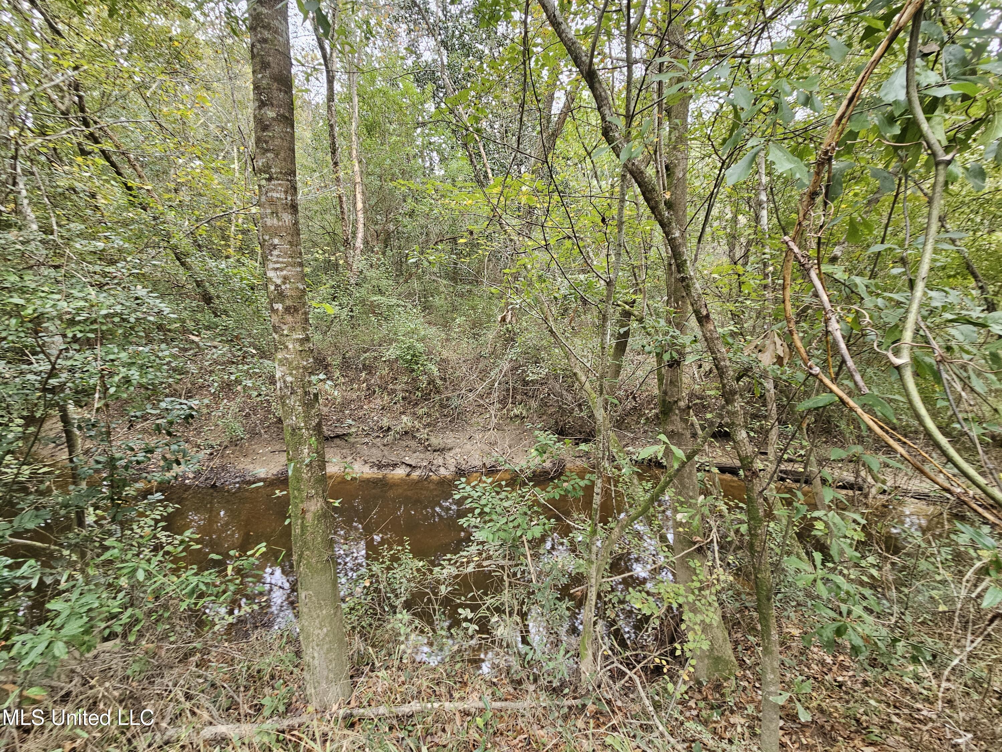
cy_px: 376
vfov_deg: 89.9
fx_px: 376
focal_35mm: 13
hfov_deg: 106.2
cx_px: 501
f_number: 2.2
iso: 125
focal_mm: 2.2
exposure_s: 1/60
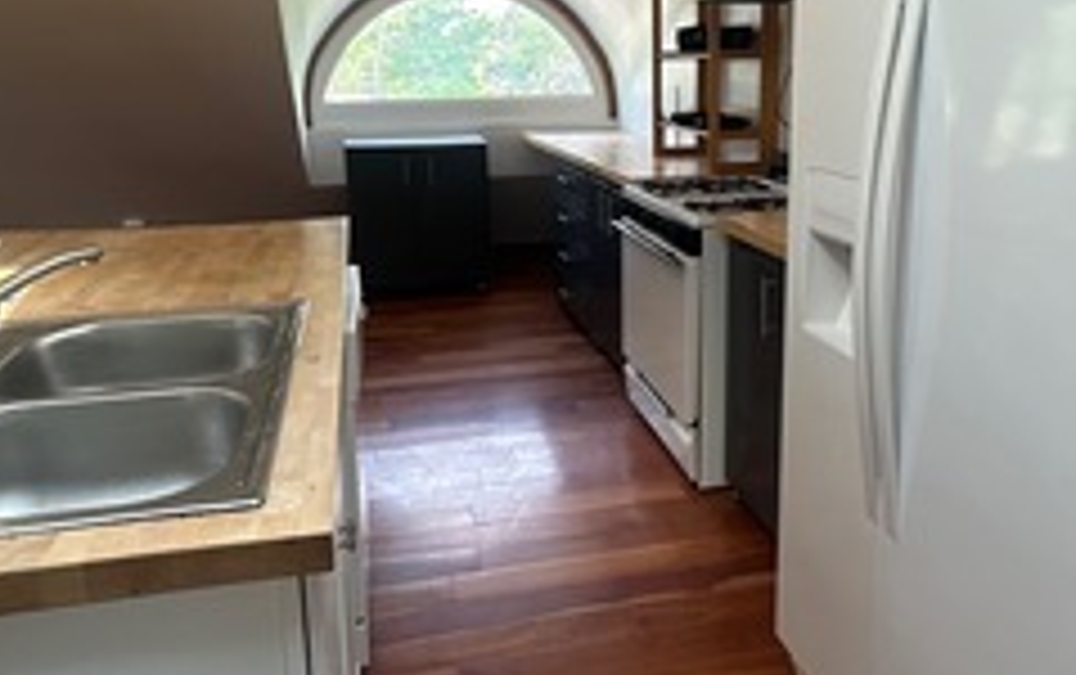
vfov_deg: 40.3
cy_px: 230
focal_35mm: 31
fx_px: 910
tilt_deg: -10.5
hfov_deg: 61.1
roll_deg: -0.1
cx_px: 588
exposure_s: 1/99
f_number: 2.2
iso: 64
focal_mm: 2.22
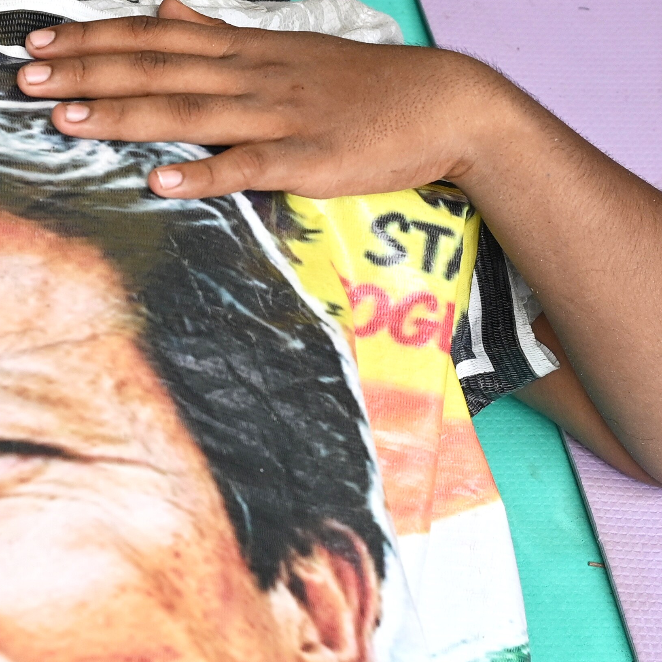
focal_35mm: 157
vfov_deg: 11.1
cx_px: -6
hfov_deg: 11.0
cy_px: 208
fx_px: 3397
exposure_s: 1/640
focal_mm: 50
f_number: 4.5
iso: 640
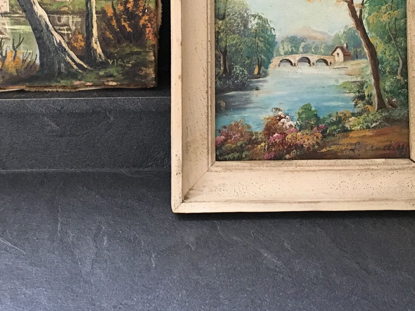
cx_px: 157
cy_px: 77
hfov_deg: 36.6
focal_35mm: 52
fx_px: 624
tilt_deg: -20.4
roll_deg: +0.3
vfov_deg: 27.7
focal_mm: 4.15
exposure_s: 1/17
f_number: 2.2
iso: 250
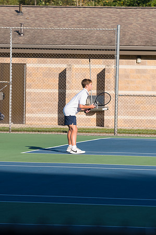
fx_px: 1954
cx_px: 78
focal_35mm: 300
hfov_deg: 4.6
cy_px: 118
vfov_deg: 6.9
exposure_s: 1/1600
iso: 320
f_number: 5.6
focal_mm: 200
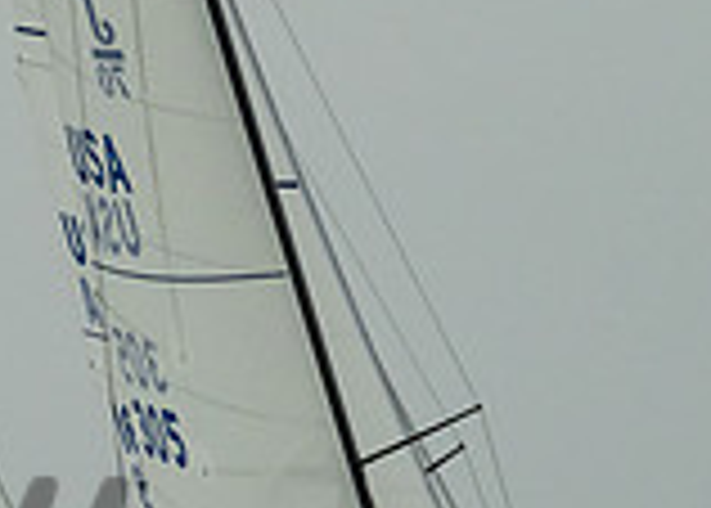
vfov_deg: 1.6
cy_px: 804
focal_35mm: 880
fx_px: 17777
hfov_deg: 2.3
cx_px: -569
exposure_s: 1/3200
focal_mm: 170
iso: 800
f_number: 9
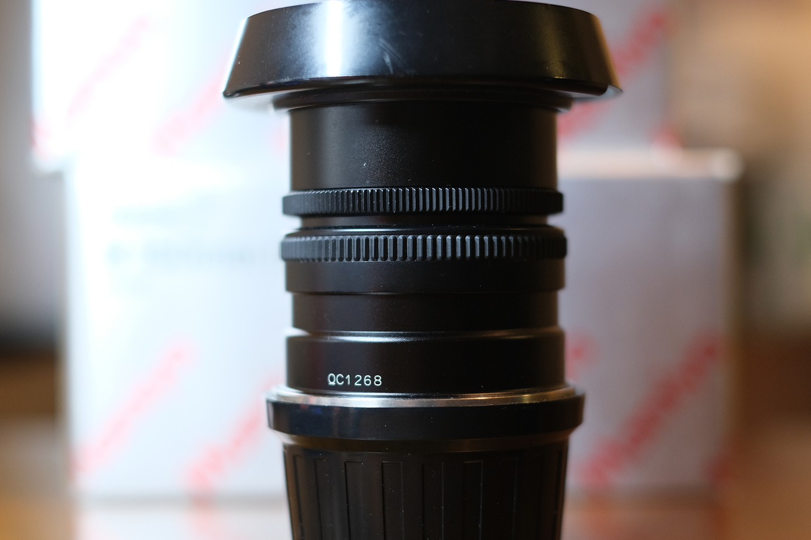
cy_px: 304
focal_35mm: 65
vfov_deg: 20.9
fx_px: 1464
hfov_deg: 31.0
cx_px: 412
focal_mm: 35
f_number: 2
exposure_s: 1/70
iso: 1000
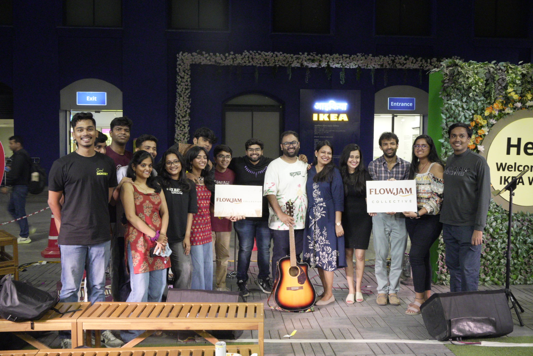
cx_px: 266
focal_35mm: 35
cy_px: 178
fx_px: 519
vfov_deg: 37.9
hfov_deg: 54.4
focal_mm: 35
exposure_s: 1/30
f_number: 16
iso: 12800
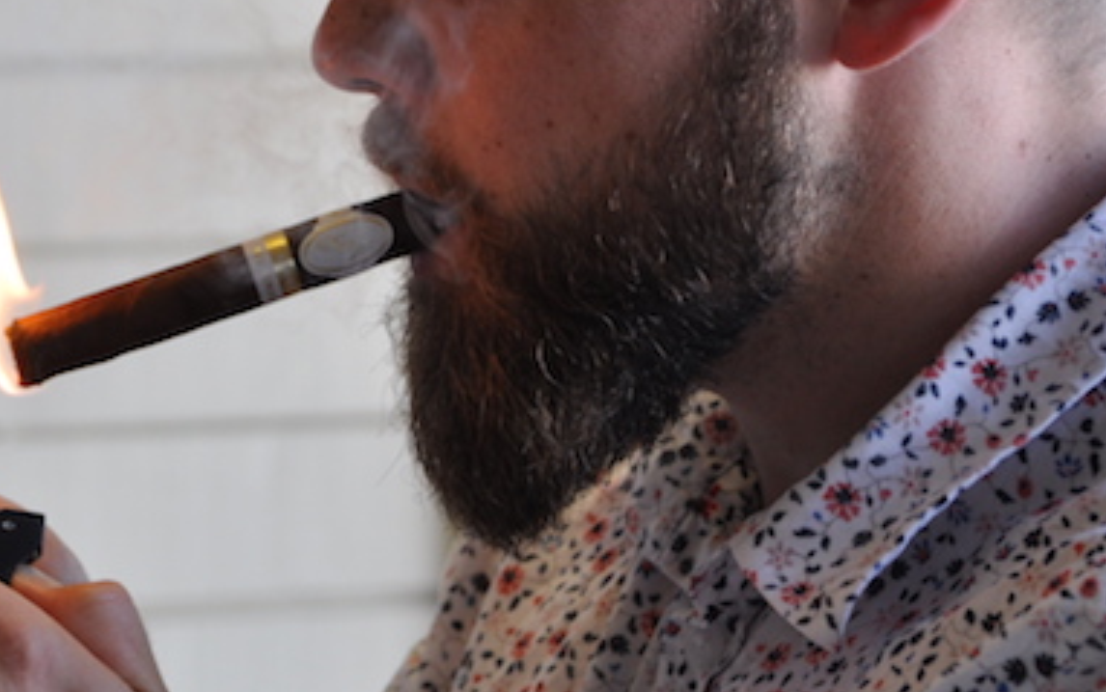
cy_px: 262
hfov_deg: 13.0
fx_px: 4824
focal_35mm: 160
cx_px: 249
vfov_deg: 8.2
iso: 320
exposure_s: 1/125
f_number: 5.6
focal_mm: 50
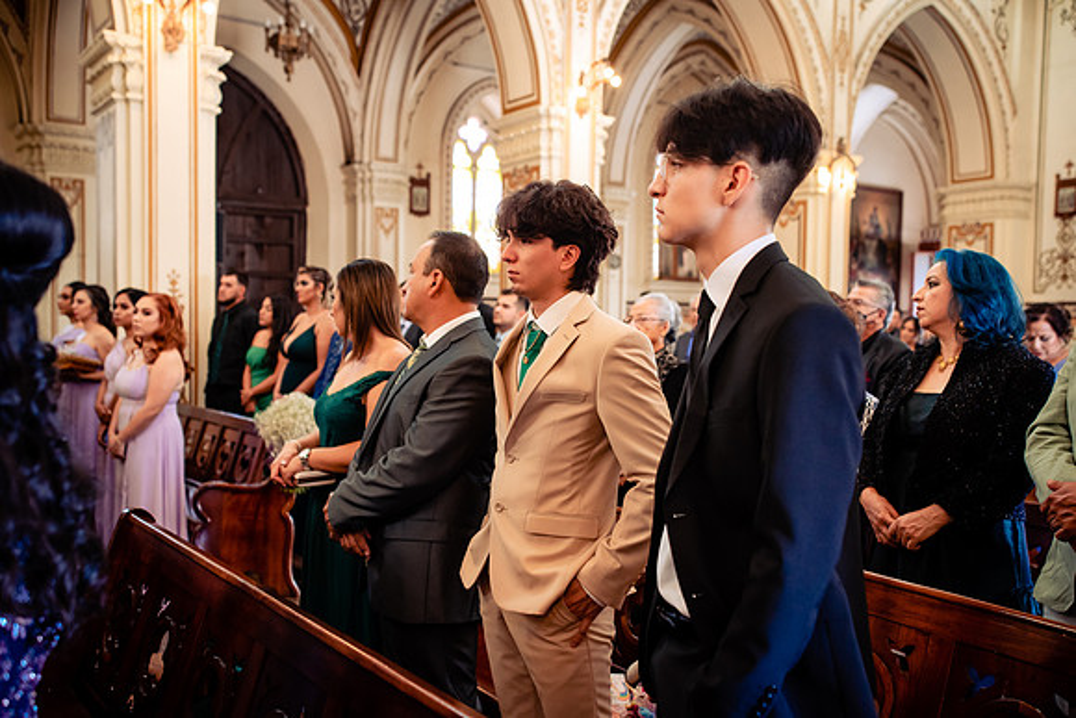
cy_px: 359
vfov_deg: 37.9
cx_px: 538
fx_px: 1046
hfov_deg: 54.4
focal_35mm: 35
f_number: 3.2
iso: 1250
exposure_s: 1/100
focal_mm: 35
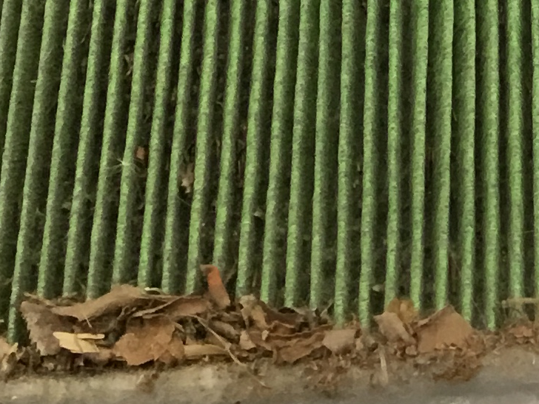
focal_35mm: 139
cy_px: -362
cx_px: 566
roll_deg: -7.7
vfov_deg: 10.0
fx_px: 2164
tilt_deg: -36.3
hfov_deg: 13.9
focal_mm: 3.3
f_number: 2.4
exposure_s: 1/30
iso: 80
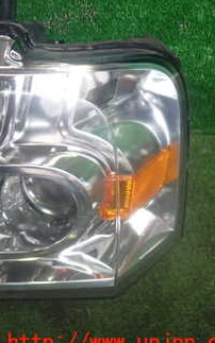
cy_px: 118
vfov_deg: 34.3
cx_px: -71
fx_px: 553
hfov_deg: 20.0
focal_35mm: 59
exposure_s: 1/200
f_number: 2.3
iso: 320
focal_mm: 5.4
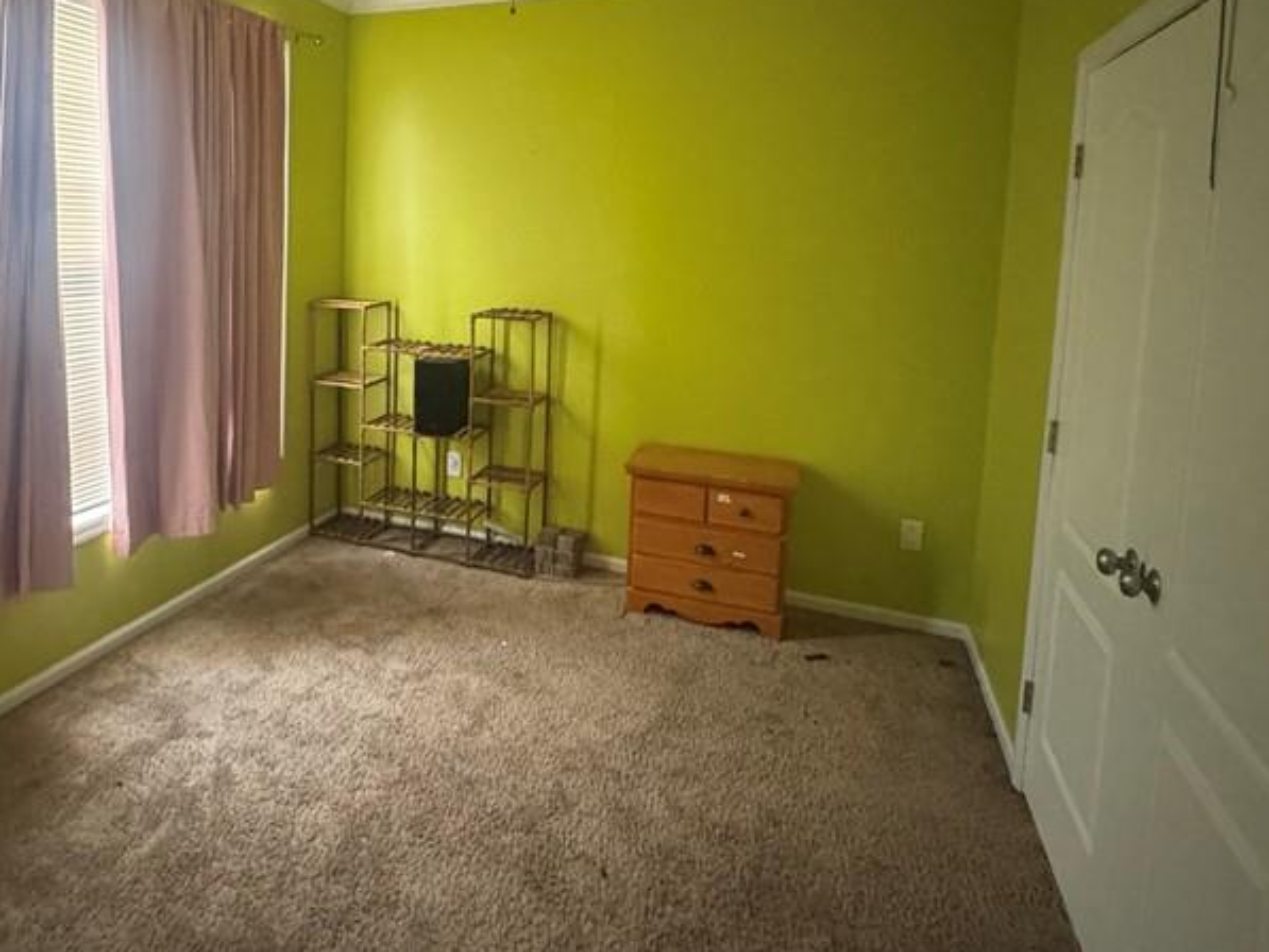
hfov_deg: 69.2
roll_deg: -1.7
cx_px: 406
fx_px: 880
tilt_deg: -6.5
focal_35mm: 24
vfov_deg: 55.3
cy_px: 295
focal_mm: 2.22
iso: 1250
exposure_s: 1/56
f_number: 2.2
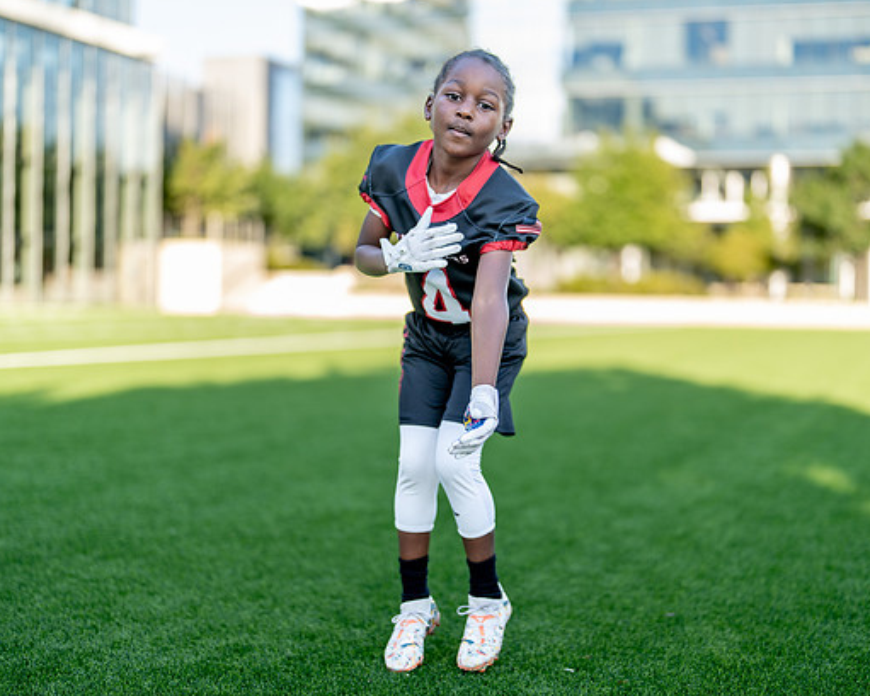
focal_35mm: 57
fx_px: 1468
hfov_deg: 33.0
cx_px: 473
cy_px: 345
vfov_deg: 26.7
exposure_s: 1/1000
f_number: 1.2
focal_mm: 50
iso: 100
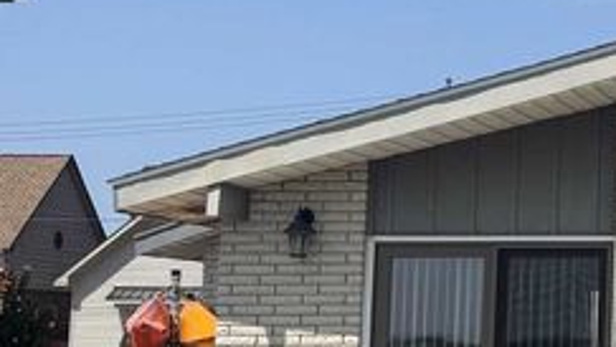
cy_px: 129
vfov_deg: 11.0
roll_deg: -0.8
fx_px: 1798
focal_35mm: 110
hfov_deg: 17.1
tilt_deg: +6.6
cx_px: 994
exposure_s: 1/4975
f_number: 1.78
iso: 80
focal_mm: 6.76
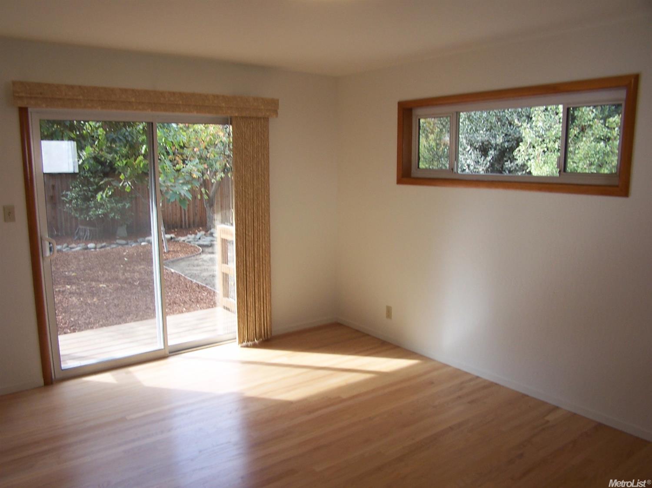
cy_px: 244
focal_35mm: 38
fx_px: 716
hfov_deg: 49.0
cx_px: 326
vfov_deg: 37.7
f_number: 2.8
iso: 80
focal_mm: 6.3
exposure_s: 1/60
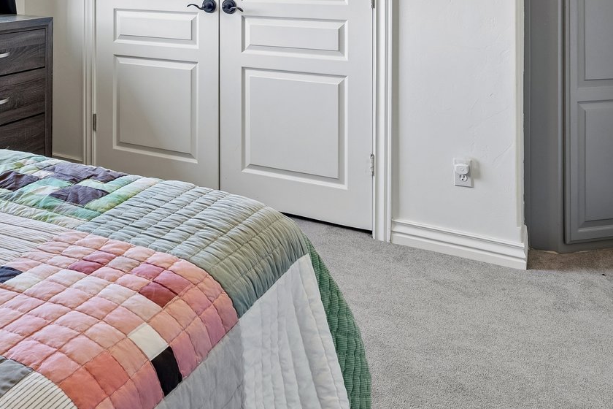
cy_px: -40
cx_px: 171
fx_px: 664
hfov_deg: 48.1
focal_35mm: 39
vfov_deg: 30.6
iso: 200
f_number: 8
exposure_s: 1/13
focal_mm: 16
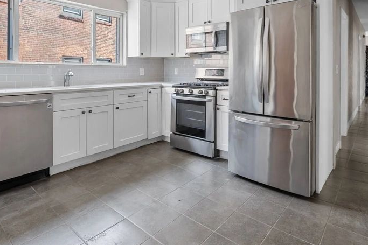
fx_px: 215
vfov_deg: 57.4
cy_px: 71
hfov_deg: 81.0
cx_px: 202
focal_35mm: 21
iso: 100
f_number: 8
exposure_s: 1/2
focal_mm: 14
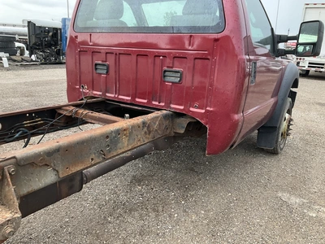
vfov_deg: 48.2
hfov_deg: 61.7
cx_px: 162
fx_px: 272
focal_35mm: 29
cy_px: 122
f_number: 1.8
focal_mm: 3
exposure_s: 1/122
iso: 20
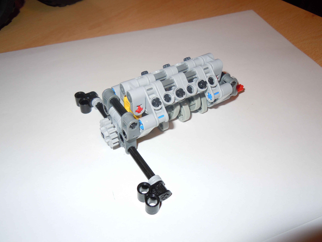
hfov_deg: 60.0
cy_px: 121
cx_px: 161
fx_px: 279
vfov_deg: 46.8
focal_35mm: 30
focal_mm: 5.4
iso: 100
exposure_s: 1/30
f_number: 3.5
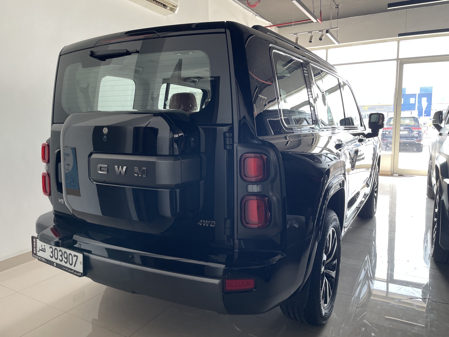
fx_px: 337
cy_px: 168
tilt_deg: -8.3
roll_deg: +0.9
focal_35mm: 26
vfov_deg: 53.1
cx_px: 224
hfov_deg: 67.3
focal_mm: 4.2
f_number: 1.6
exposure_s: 1/121
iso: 80
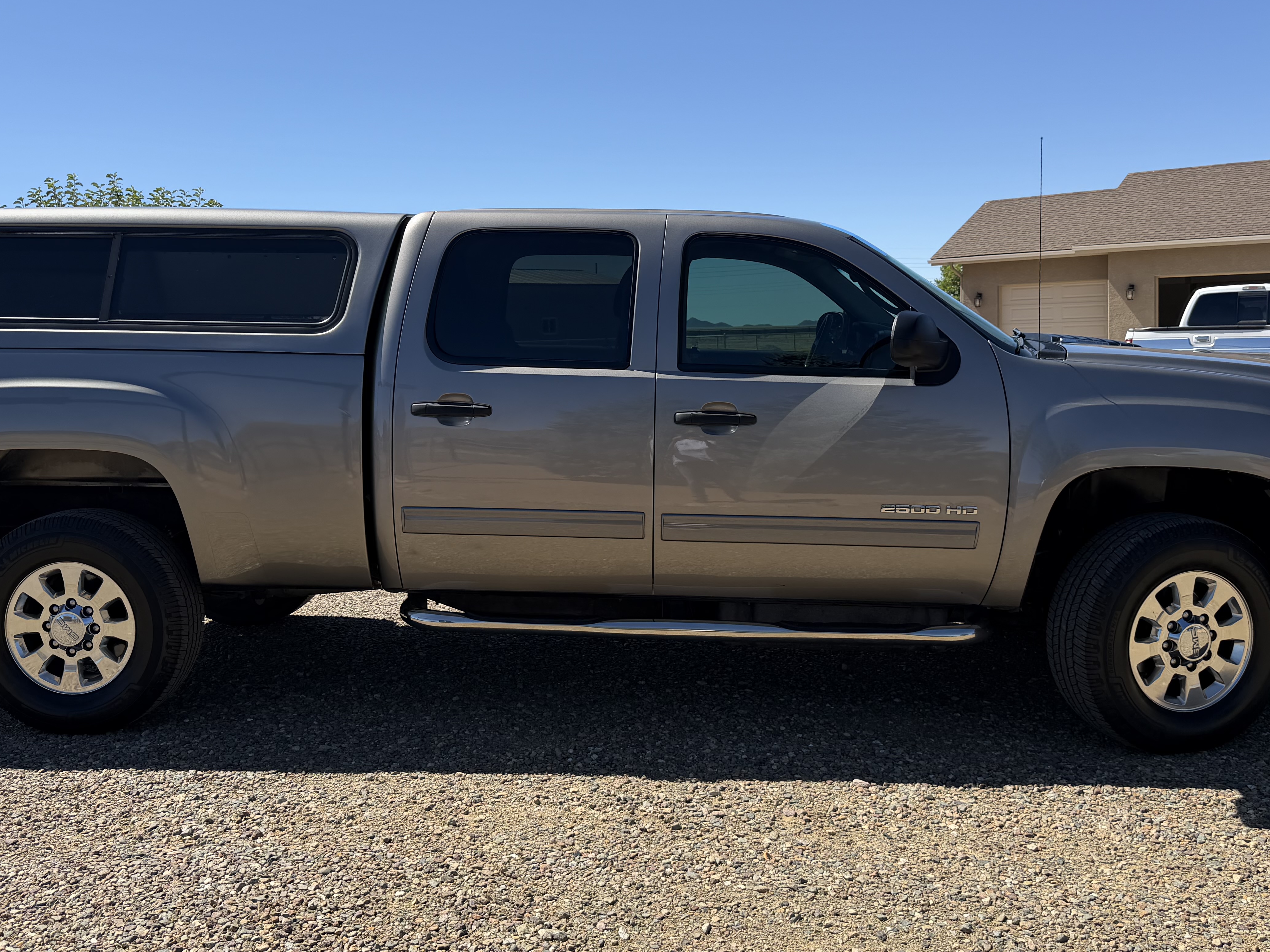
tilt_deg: -4.2
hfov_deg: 55.3
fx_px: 1211
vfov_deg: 42.9
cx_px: 610
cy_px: 420
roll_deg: +2.3
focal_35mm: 33
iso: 80
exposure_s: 1/3584
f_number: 1.78
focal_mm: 6.76
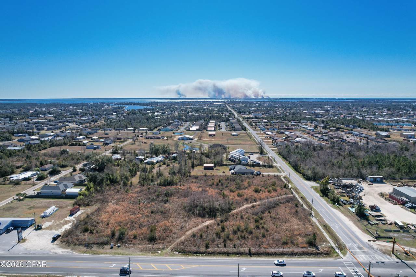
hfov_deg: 78.6
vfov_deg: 57.2
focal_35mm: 22
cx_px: 208
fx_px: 254
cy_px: 138
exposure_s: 1/1500
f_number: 2.8
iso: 100
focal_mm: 8.38
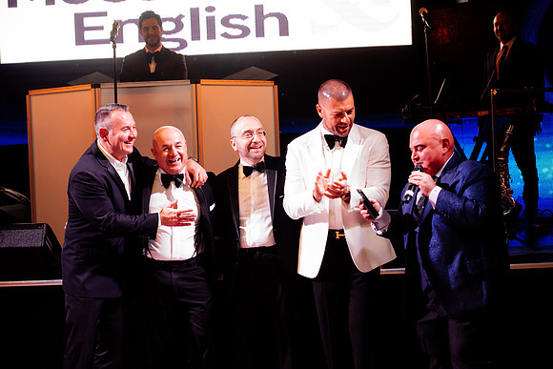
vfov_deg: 19.5
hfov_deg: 28.8
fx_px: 1075
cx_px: 276
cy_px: 184
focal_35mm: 70
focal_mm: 70
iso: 2000
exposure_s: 1/200
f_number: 3.5
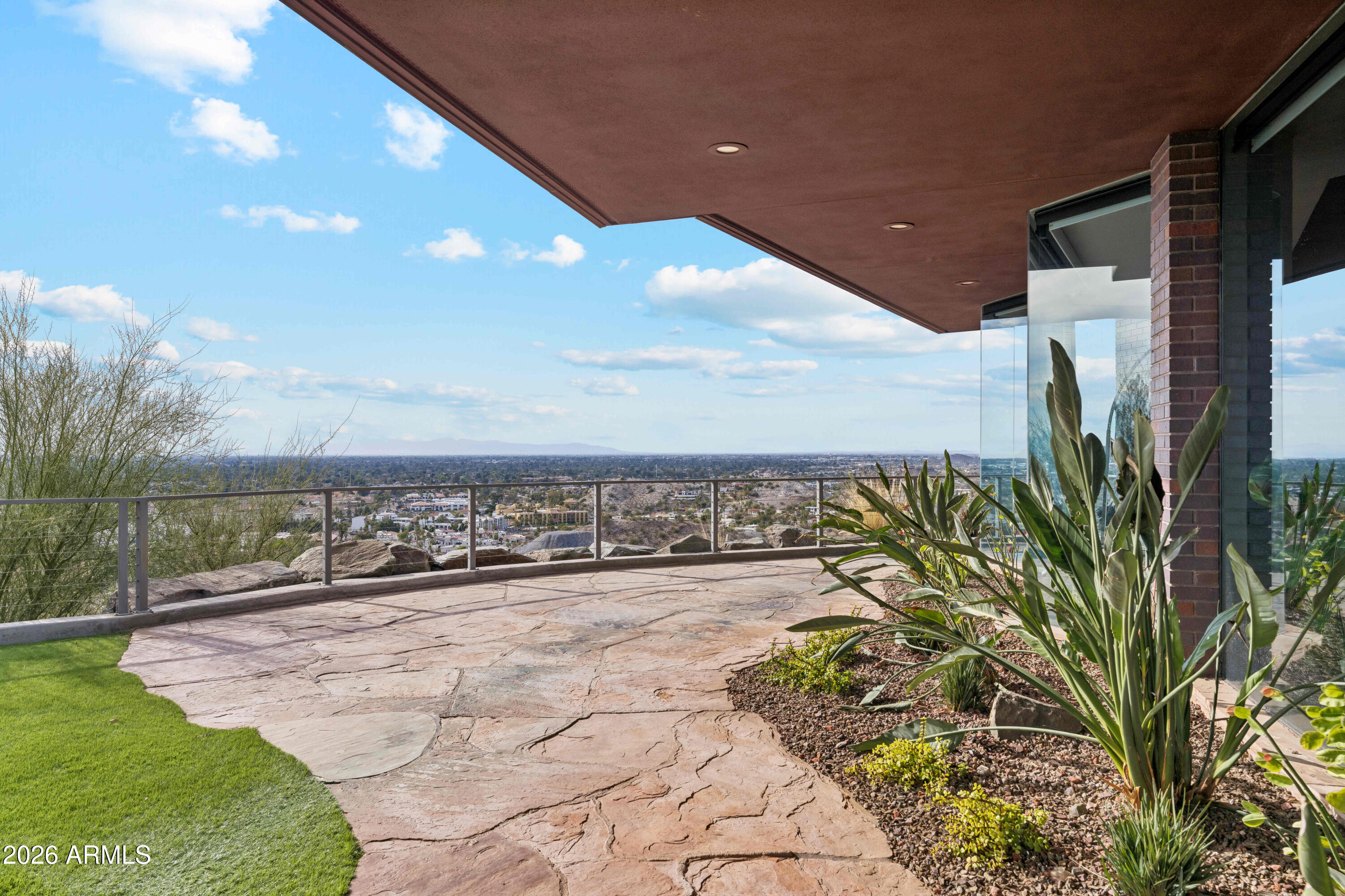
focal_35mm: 24
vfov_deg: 53.1
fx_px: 897
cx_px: 672
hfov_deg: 73.7
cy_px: 448
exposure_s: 1/640
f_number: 8
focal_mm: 24
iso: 200
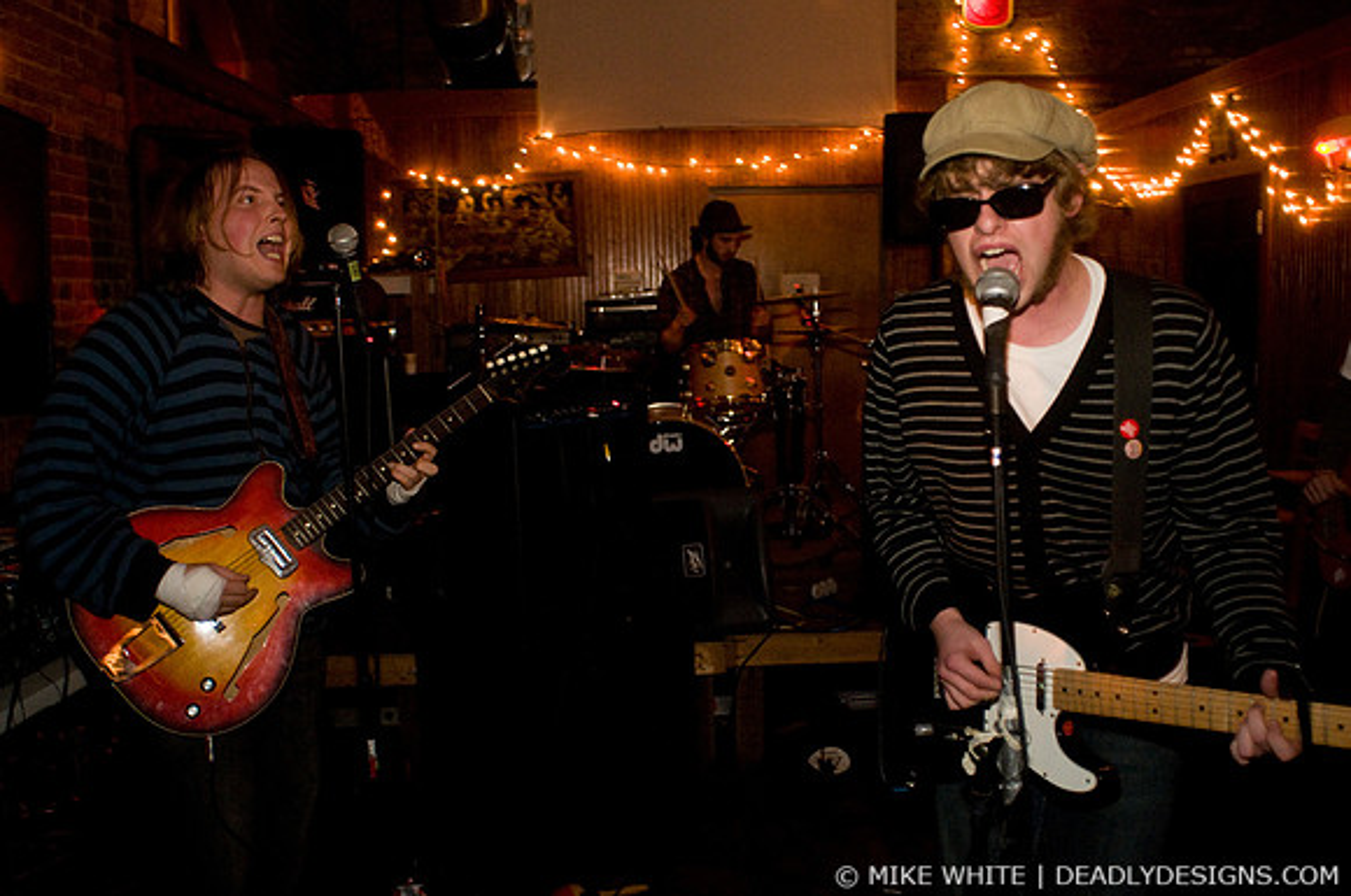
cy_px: 448
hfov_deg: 62.0
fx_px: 1124
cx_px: 676
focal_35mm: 30
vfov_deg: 43.5
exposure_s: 1/40
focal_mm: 20
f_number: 2.8
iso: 1000
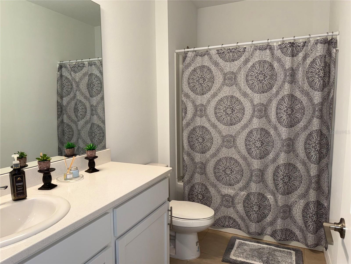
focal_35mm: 24
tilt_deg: -5.2
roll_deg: +1.0
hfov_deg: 71.6
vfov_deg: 56.8
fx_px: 243
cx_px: 176
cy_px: 132
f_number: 1.78
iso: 100
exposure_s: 1/120
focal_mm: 6.76
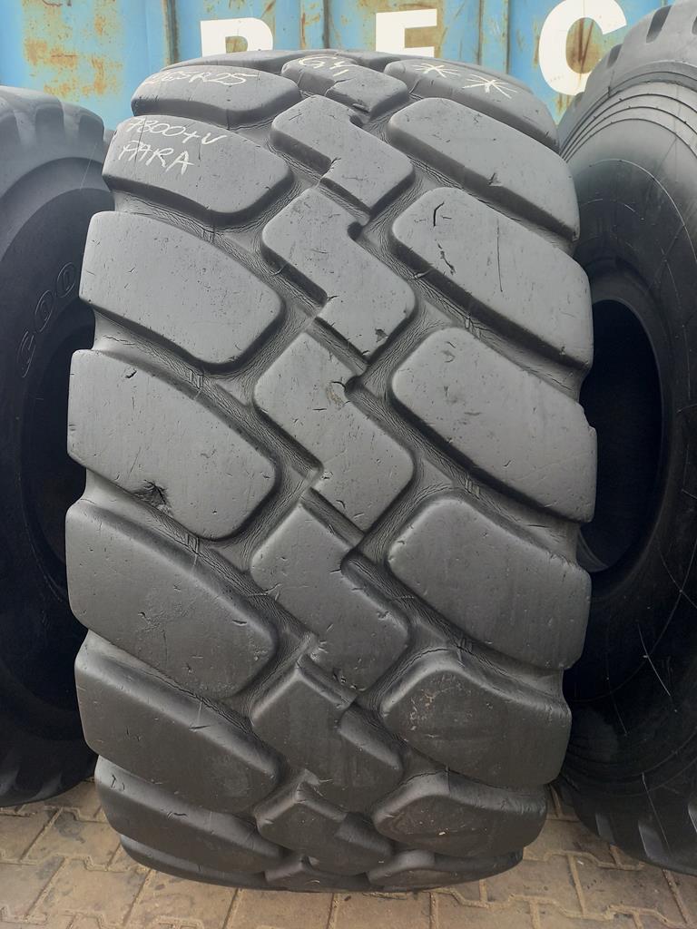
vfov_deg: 69.4
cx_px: 348
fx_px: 671
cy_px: 464
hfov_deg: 54.9
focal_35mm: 25
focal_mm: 4.65
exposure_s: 1/50
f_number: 1.8
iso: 100
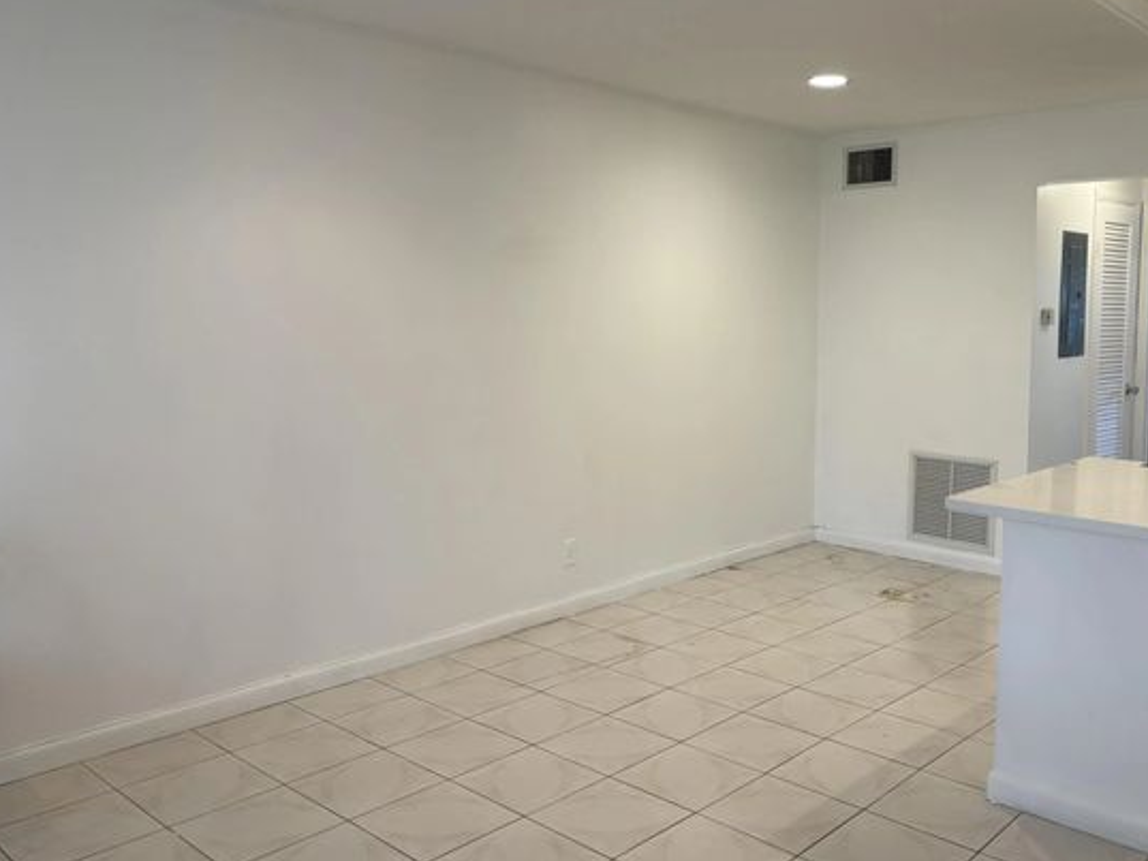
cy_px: 387
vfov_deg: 45.4
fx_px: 1028
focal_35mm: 31
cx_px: 661
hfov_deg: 58.1
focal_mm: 5.96
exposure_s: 1/120
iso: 80
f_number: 1.6
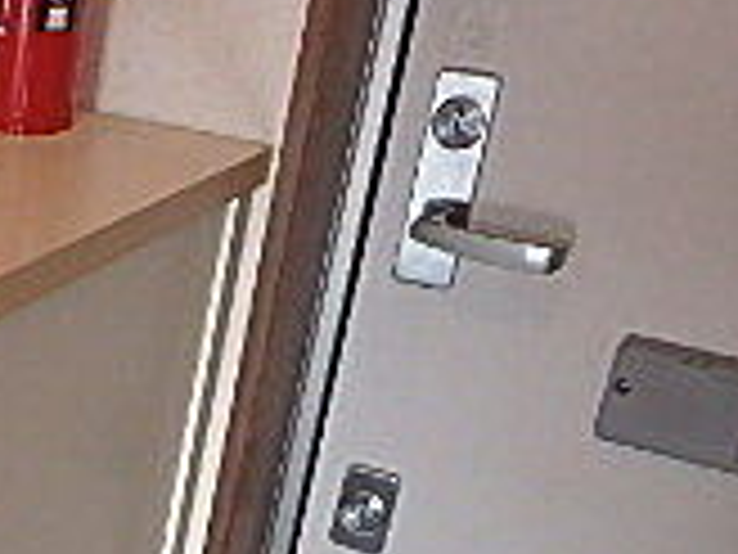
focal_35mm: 82
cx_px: -320
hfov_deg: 20.8
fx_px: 1748
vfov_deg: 16.8
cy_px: 757
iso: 320
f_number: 3.5
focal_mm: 3.7
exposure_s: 1/30
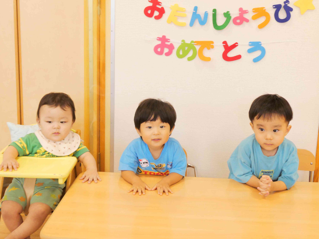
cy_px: 120
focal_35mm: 50
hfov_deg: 38.2
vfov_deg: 29.1
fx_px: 461
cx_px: 160
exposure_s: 1/80
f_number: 4.1
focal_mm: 9
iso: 125
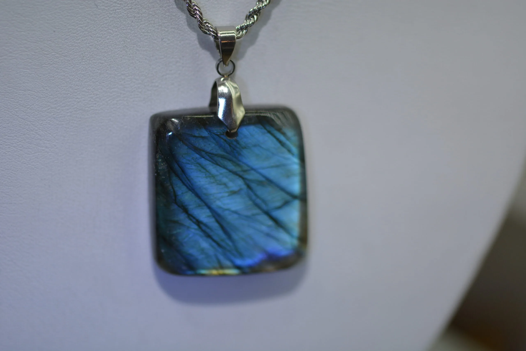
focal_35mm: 158
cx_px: 263
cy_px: 176
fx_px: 2302
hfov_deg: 13.0
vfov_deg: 8.7
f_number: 3.5
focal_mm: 105
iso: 360
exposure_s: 1/500
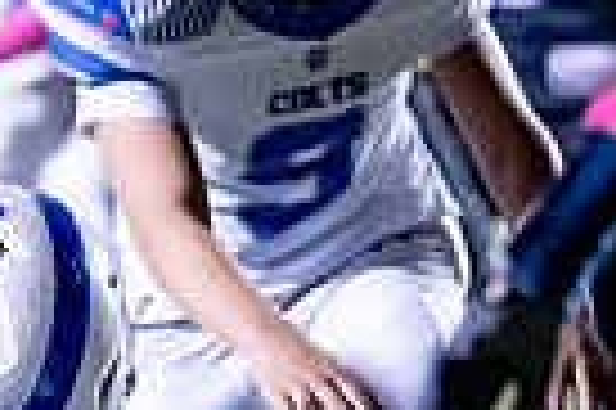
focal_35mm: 818
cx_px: 167
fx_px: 13980
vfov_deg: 1.7
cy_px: 598
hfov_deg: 2.5
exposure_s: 1/1000
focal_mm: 135
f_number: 1.8
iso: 3200
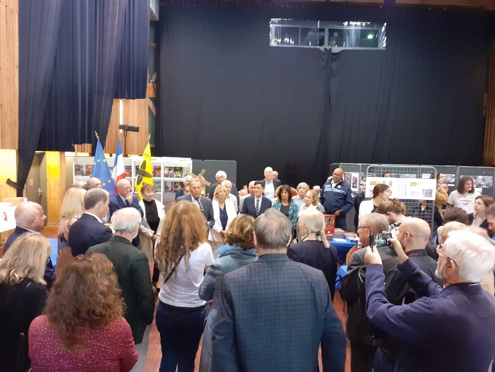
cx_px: 248
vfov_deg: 51.4
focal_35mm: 27
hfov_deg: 65.3
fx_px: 386
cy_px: 186
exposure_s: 1/25
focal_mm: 3.6
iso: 400
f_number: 1.9
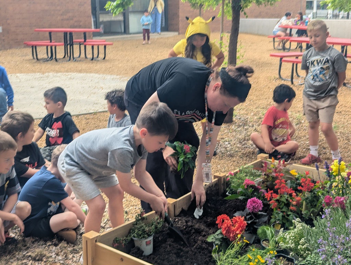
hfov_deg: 39.6
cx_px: 176
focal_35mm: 48
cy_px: 132
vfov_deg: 30.3
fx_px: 487
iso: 45
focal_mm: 6.81
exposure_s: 1/520
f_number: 1.85
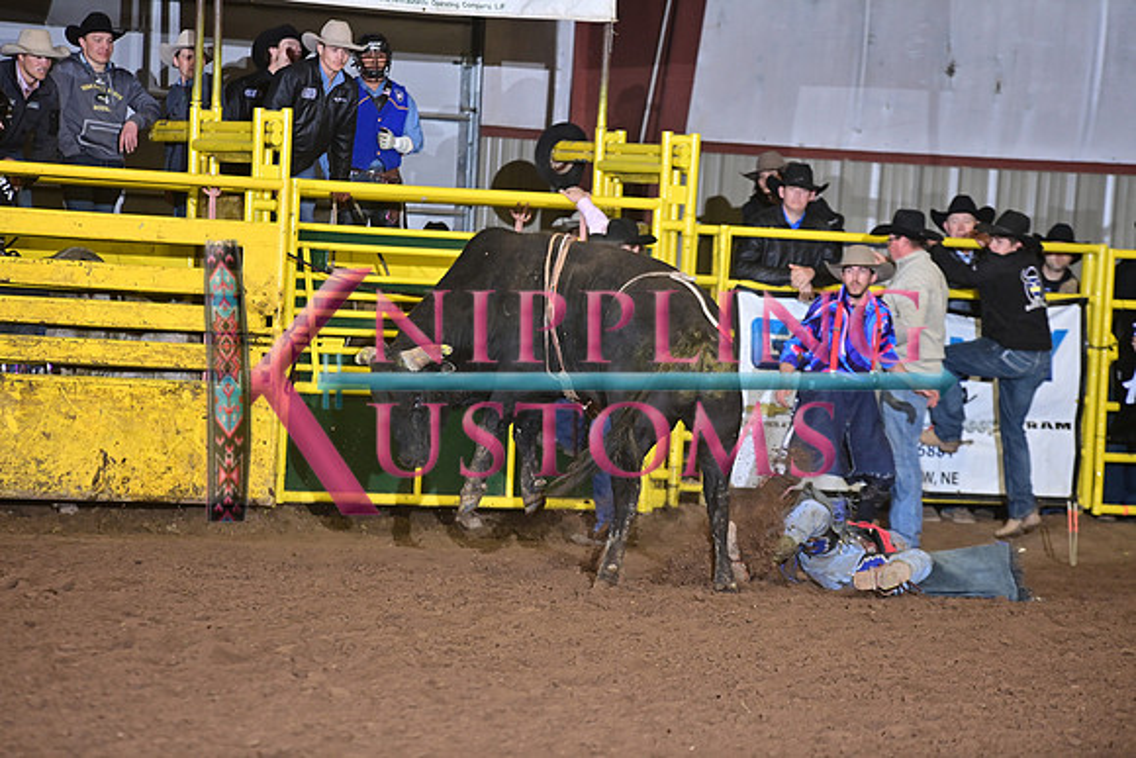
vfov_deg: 6.9
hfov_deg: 10.3
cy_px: 379
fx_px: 6312
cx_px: 568
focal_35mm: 200
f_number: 3.2
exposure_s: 1/250
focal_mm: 200
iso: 1600
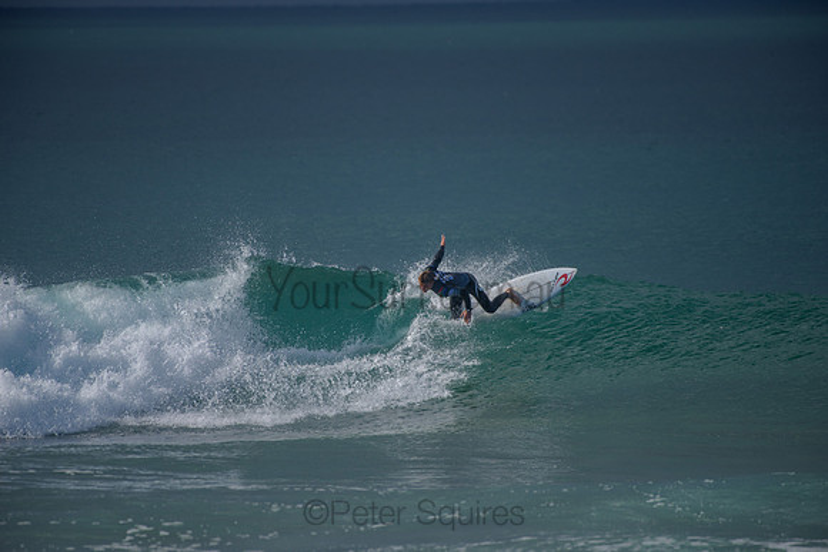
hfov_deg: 4.1
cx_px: 414
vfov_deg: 2.8
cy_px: 276
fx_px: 11502
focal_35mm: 500
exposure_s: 1/2000
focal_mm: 500
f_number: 5.6
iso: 200
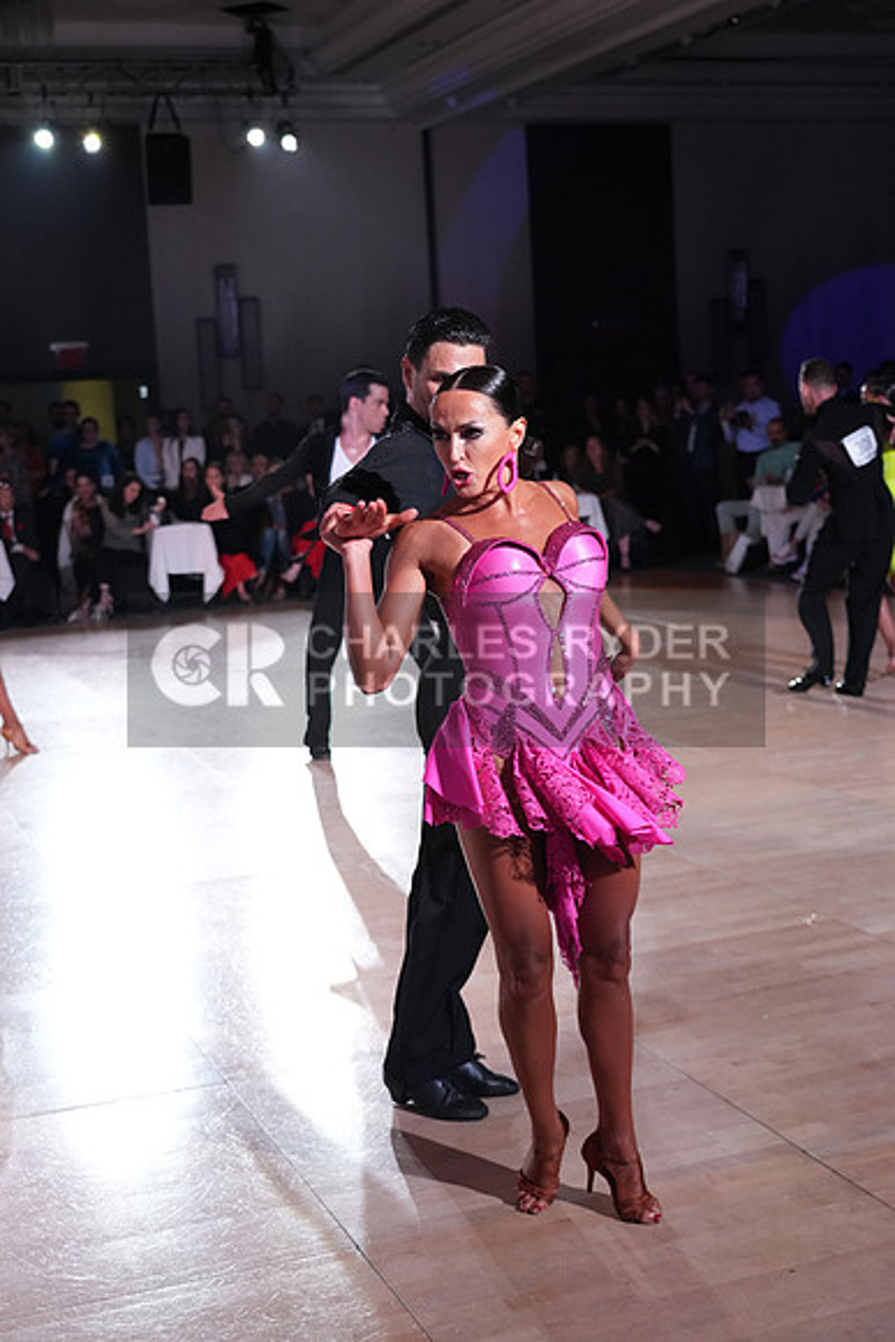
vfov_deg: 41.1
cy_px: 671
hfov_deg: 28.1
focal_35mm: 48
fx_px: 1789
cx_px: 448
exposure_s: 1/500
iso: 4000
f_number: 4
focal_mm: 48
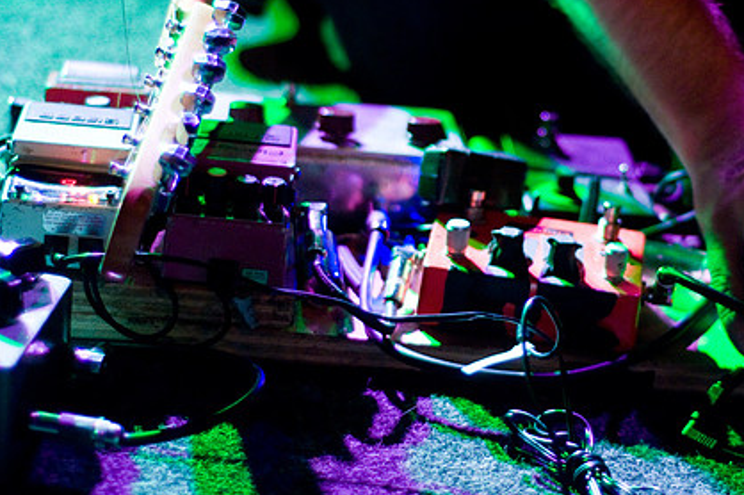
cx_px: 495
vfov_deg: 13.1
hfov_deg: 19.6
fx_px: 2148
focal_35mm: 104
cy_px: 190
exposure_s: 1/30
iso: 1000
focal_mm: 50
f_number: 1.8
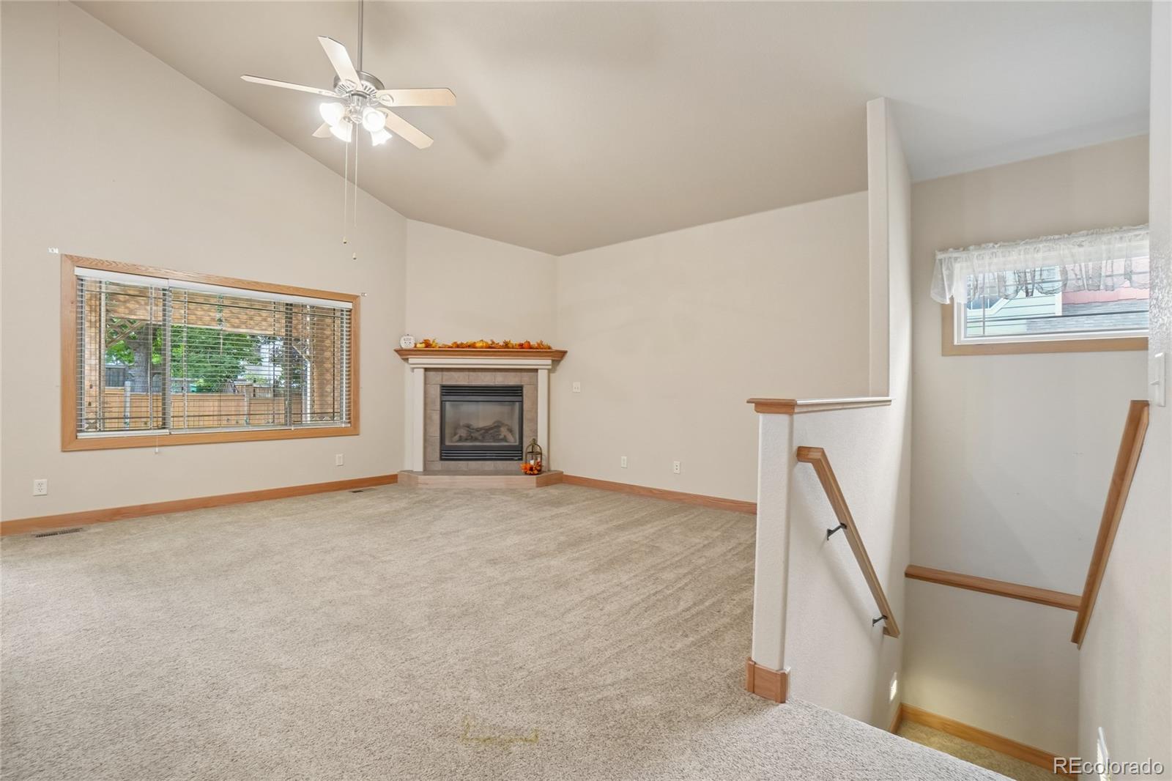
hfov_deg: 100.4
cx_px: 586
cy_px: 390
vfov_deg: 77.3
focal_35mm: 15
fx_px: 488
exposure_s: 1/6
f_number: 8
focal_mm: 10
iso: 400
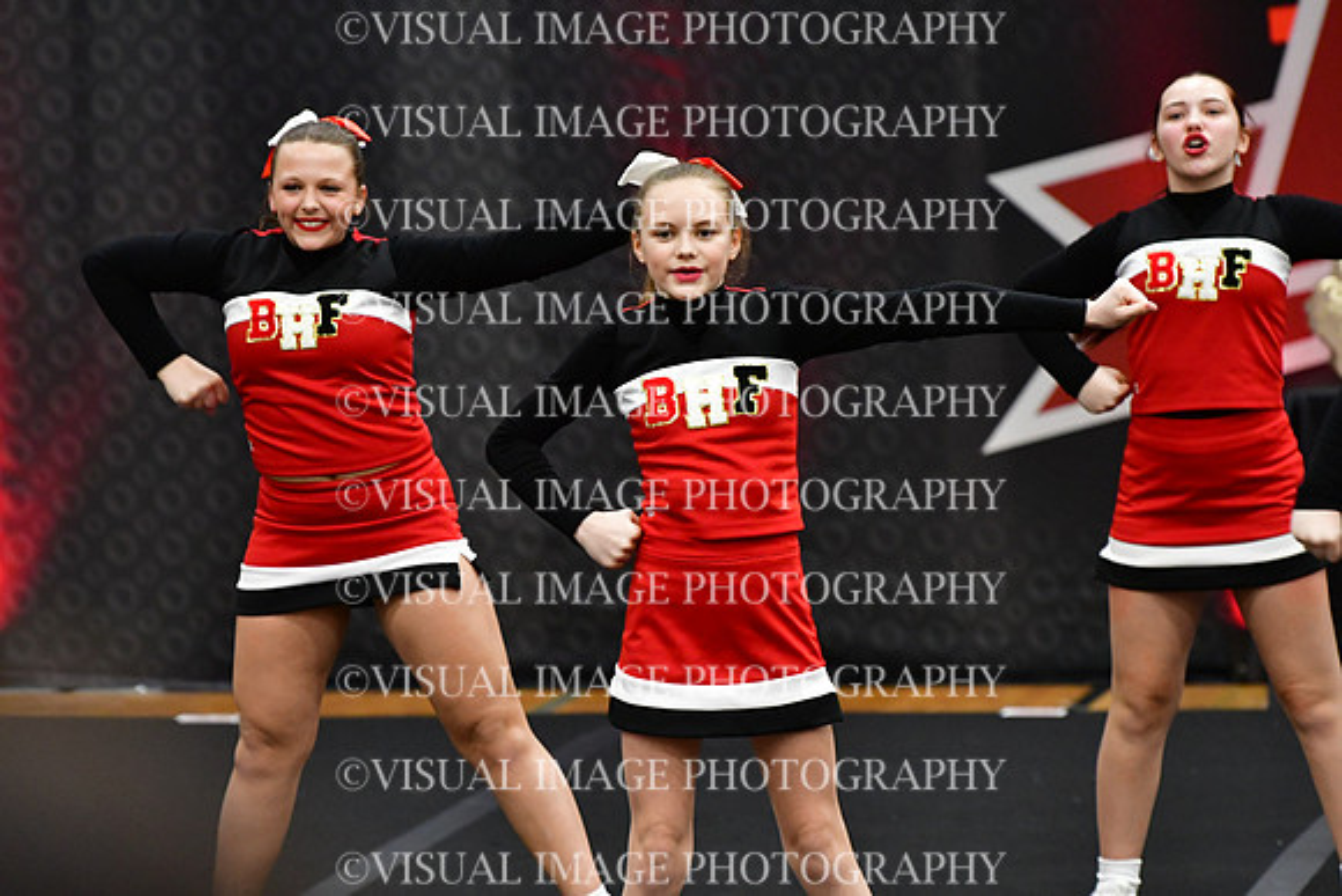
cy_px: 448
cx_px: 671
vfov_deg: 4.6
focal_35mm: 300
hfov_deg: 6.9
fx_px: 11185
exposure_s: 1/500
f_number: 3.5
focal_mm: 200
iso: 5000
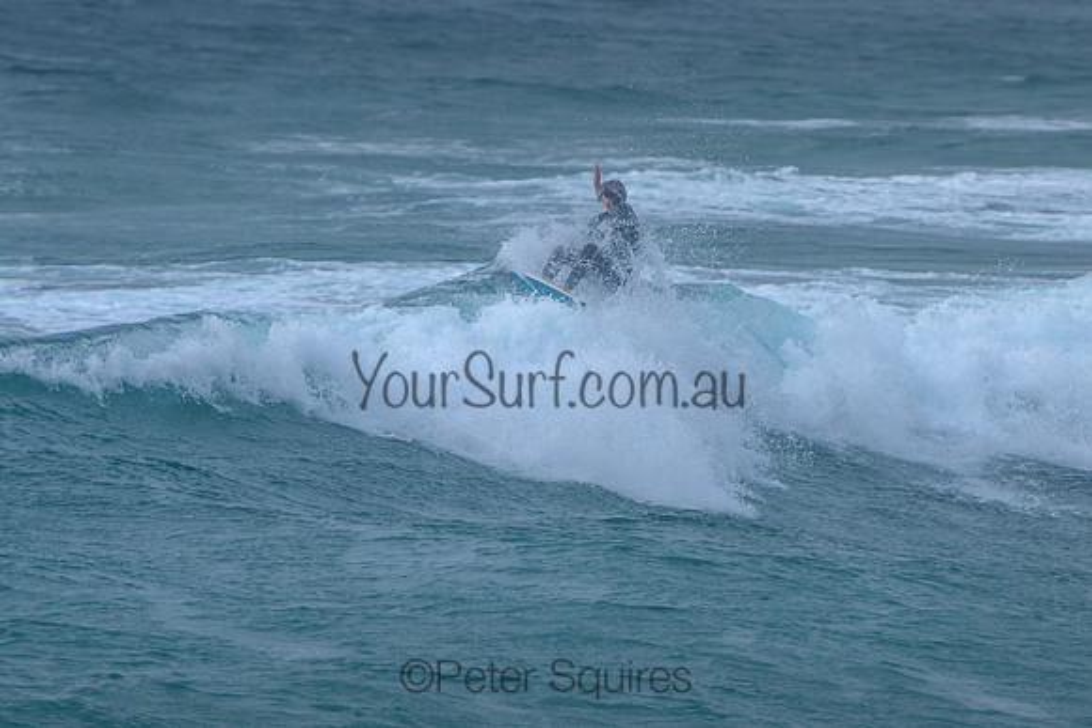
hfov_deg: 3.7
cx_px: 546
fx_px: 16696
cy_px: 364
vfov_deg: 2.5
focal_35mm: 550
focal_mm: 400
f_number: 8
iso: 500
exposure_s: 1/2000
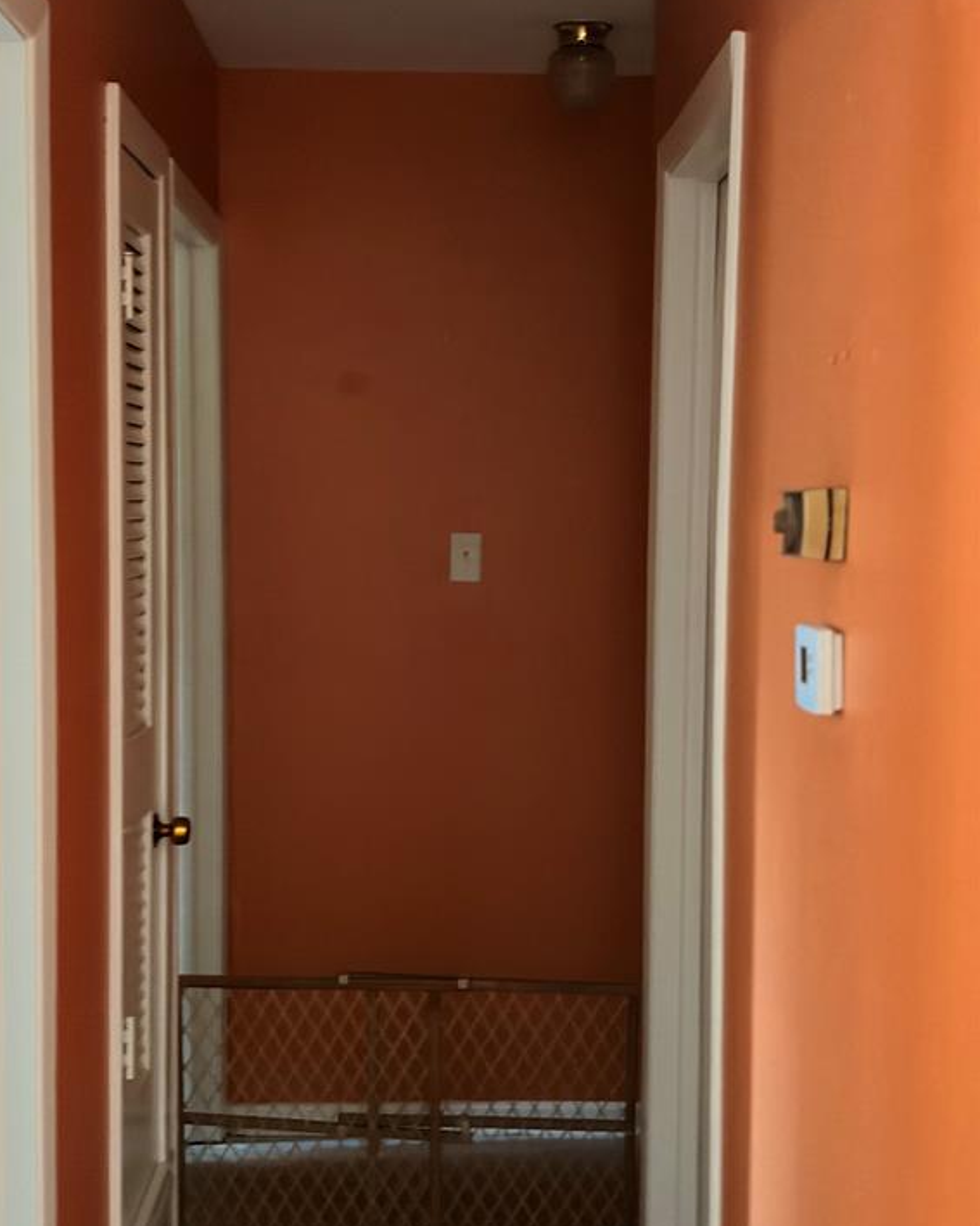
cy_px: 642
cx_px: 486
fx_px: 1994
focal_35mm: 55
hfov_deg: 27.6
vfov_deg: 34.1
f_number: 1.6
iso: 500
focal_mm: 5.96
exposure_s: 1/18
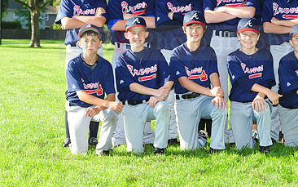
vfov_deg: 10.1
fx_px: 1048
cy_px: 36
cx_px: 195
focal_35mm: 129
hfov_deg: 16.2
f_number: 7.1
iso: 200
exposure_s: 1/160
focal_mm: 80
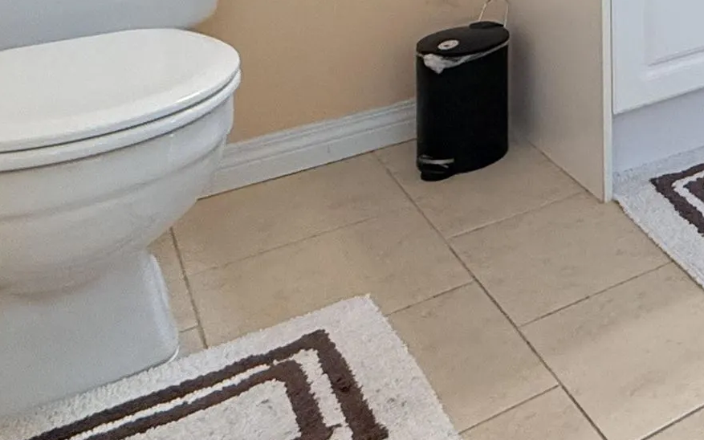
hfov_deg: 29.4
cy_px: -283
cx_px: 962
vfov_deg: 20.1
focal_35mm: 52
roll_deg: +0.1
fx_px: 998
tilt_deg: -0.5
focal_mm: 2.22
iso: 200
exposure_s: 1/120
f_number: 2.2
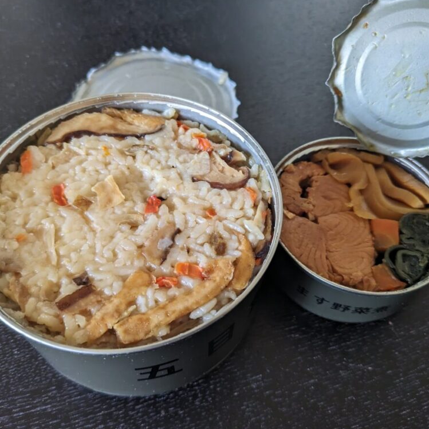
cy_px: 215
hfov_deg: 55.5
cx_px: 238
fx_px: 407
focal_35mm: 29
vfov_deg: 55.6
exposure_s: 1/54.2
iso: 130
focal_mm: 4.53
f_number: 1.7
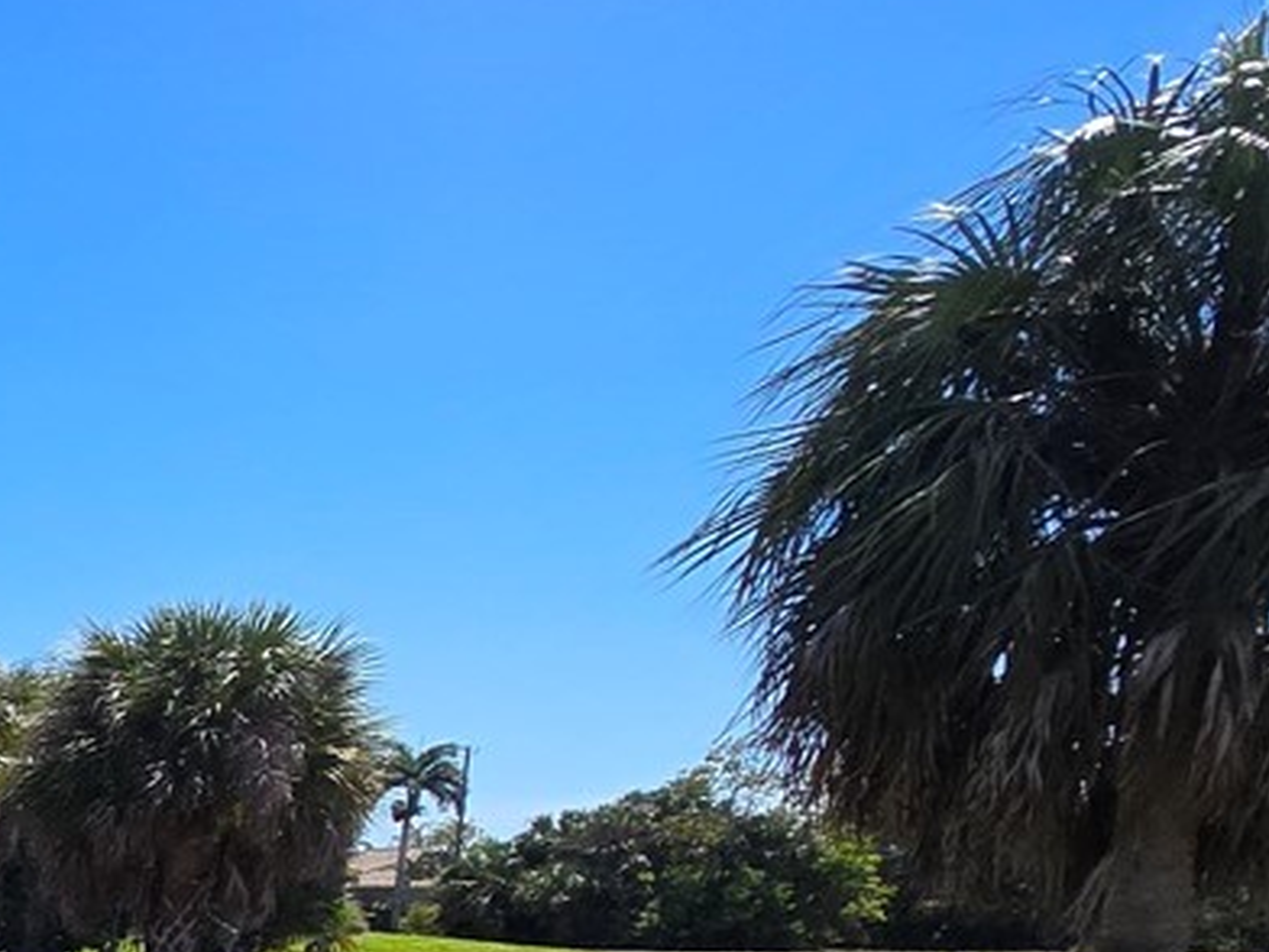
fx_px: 1943
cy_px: 1172
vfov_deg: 24.6
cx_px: -1185
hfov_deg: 20.3
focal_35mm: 53
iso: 50
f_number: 2.2
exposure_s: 1/2054
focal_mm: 2.2
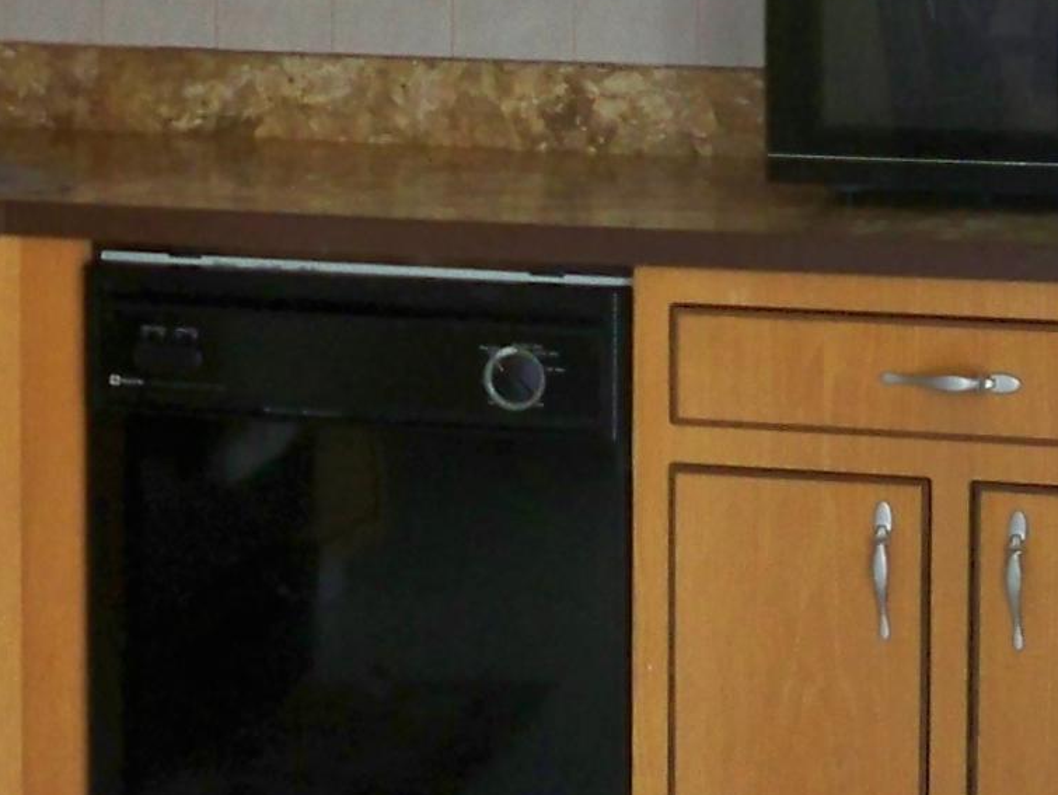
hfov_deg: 14.1
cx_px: 123
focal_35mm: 139
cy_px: -143
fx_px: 4250
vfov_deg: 10.5
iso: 200
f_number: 3.1
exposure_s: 1/60
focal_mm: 6.3
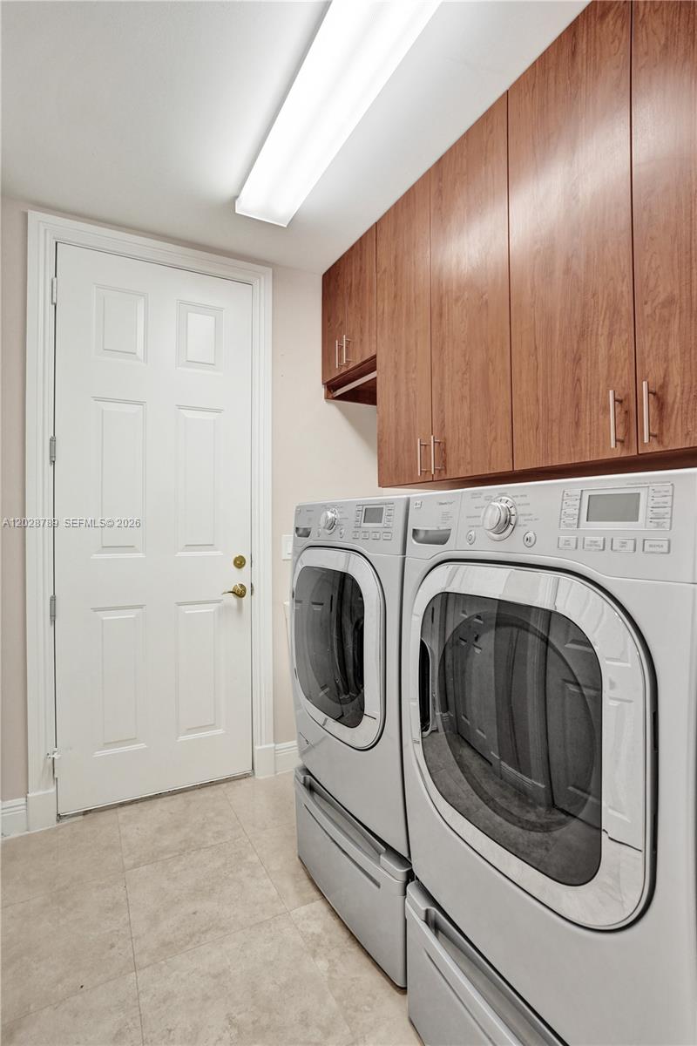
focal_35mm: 16
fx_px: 465
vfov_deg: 96.7
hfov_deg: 73.7
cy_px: 523
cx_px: 348
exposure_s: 1/200
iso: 1600
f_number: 5
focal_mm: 16
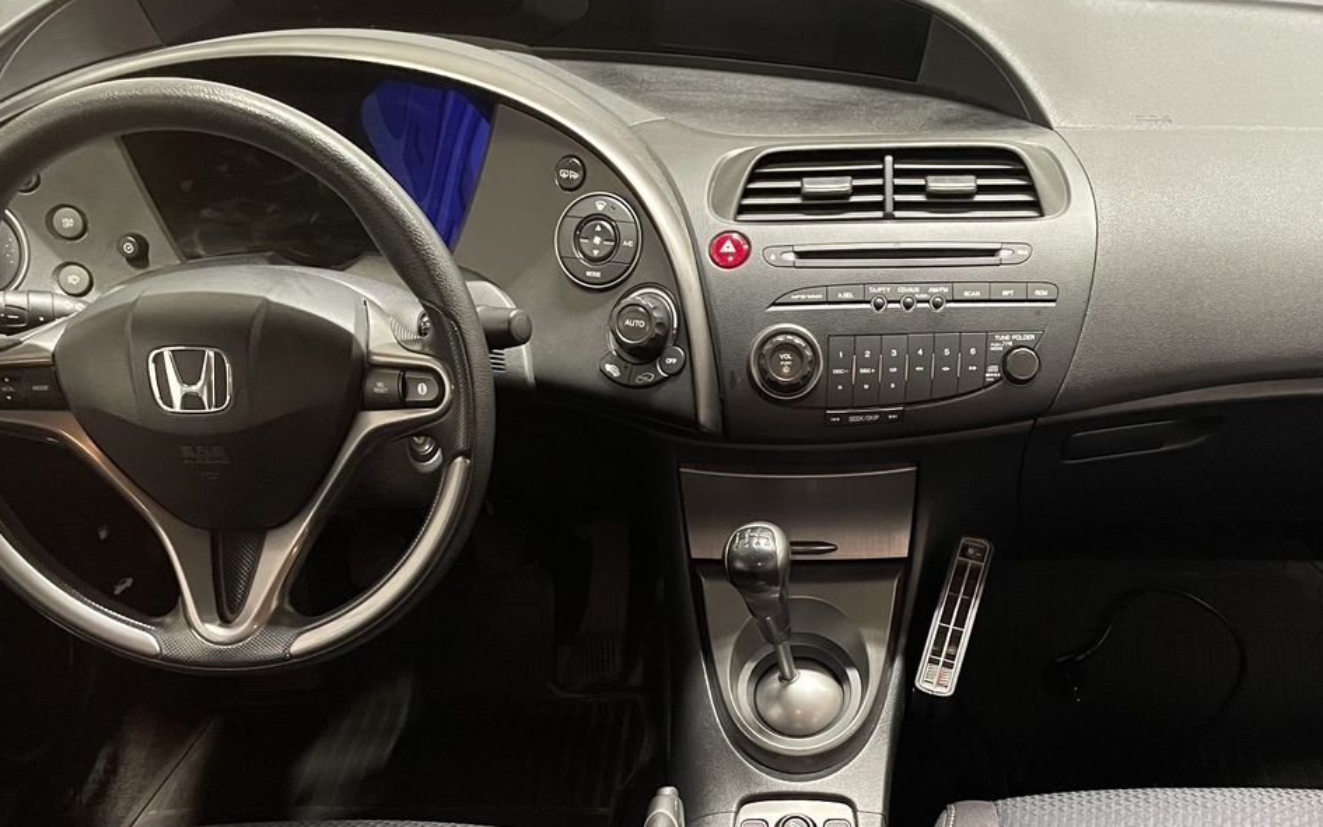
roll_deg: +0.7
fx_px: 1515
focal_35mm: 42
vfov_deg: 29.6
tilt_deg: -39.9
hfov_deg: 46.9
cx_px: 791
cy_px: 698
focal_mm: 4.2
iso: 500
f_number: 1.6
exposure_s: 1/25
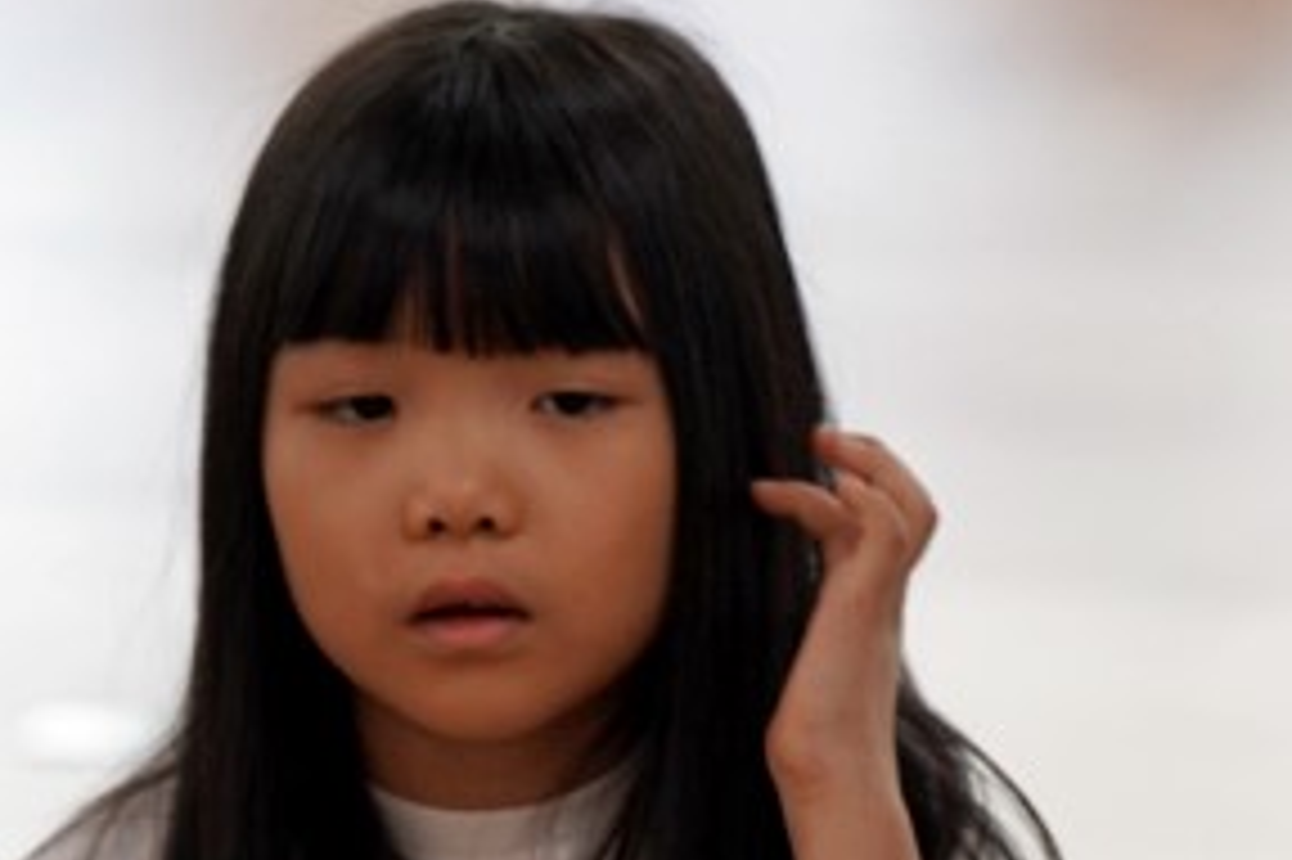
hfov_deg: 4.1
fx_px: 17898
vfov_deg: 2.8
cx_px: 1481
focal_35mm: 499
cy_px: 883
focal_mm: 159
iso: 800
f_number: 4
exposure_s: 1/160
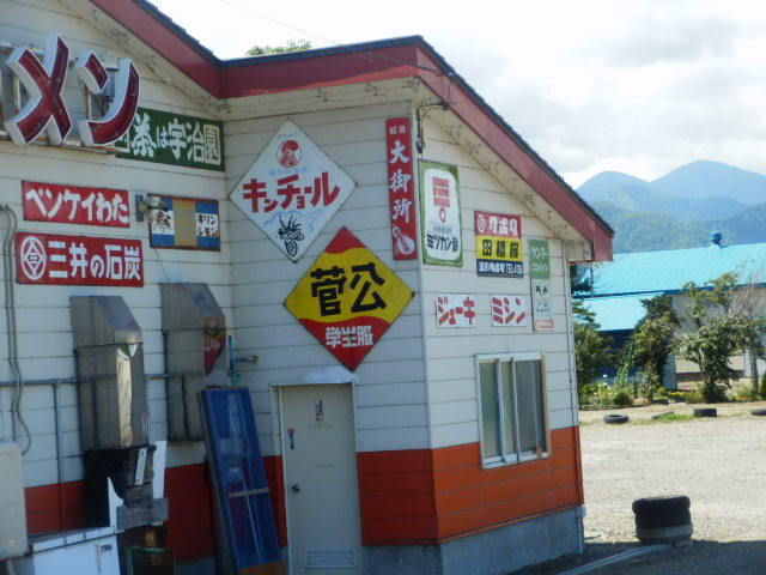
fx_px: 2456
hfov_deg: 17.7
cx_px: 383
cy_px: 288
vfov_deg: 13.3
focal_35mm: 111
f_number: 5.5
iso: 80
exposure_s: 1/200
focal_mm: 19.6
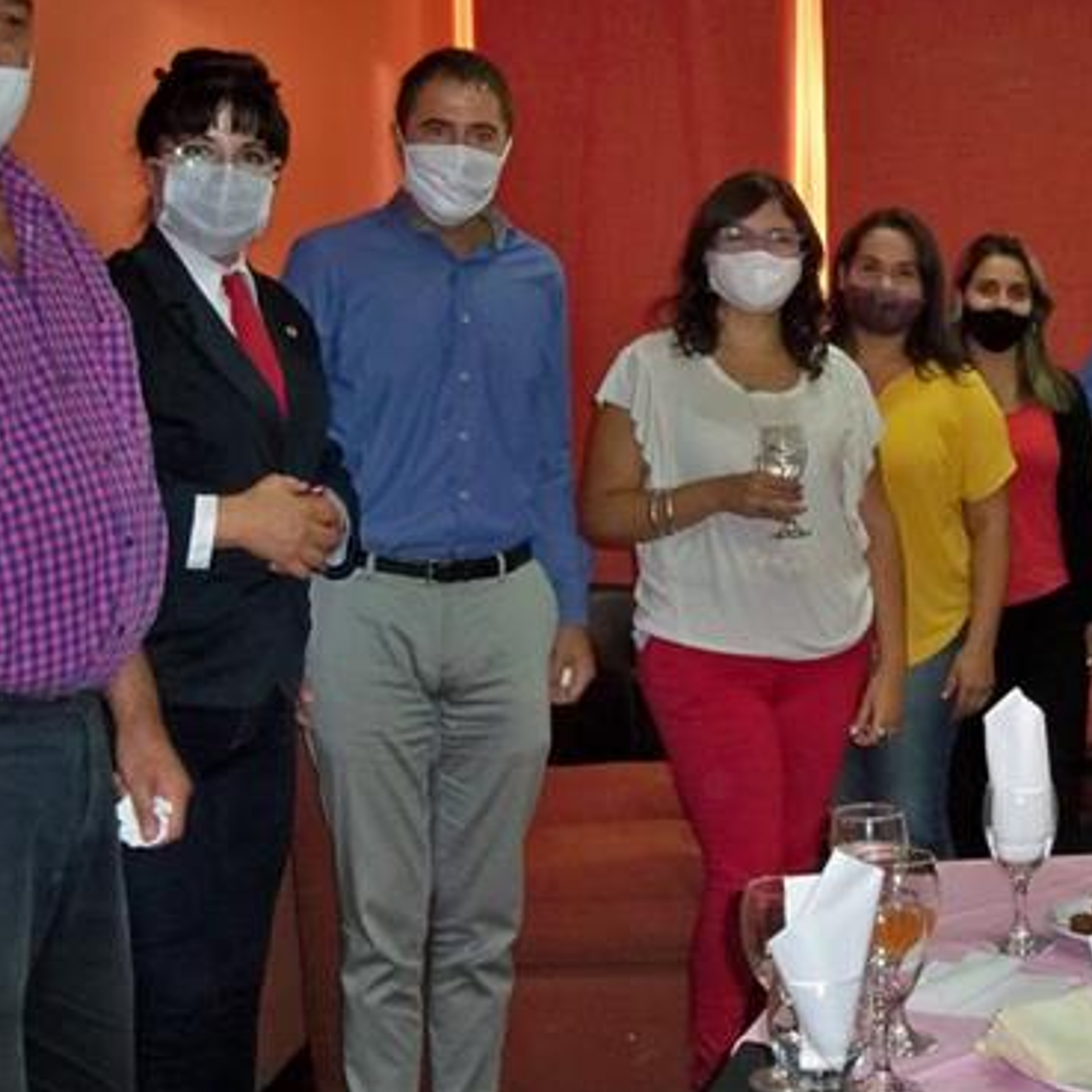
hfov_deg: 28.5
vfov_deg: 28.6
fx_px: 2141
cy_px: 502
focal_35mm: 60
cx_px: 695
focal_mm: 6.2
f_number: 3.5
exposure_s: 1/30
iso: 200
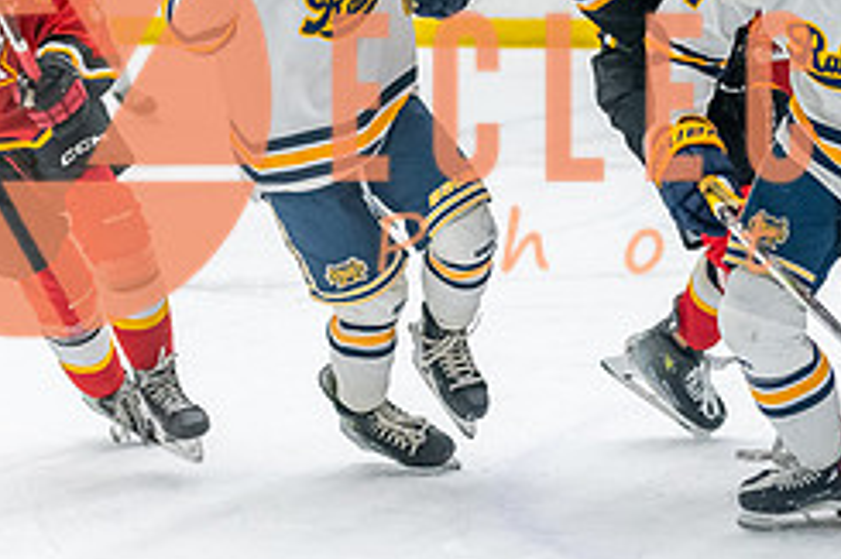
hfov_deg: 10.6
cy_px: 110
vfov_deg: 7.1
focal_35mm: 192
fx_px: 4482
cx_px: 832
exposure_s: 1/800
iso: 3200
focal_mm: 70
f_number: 2.8
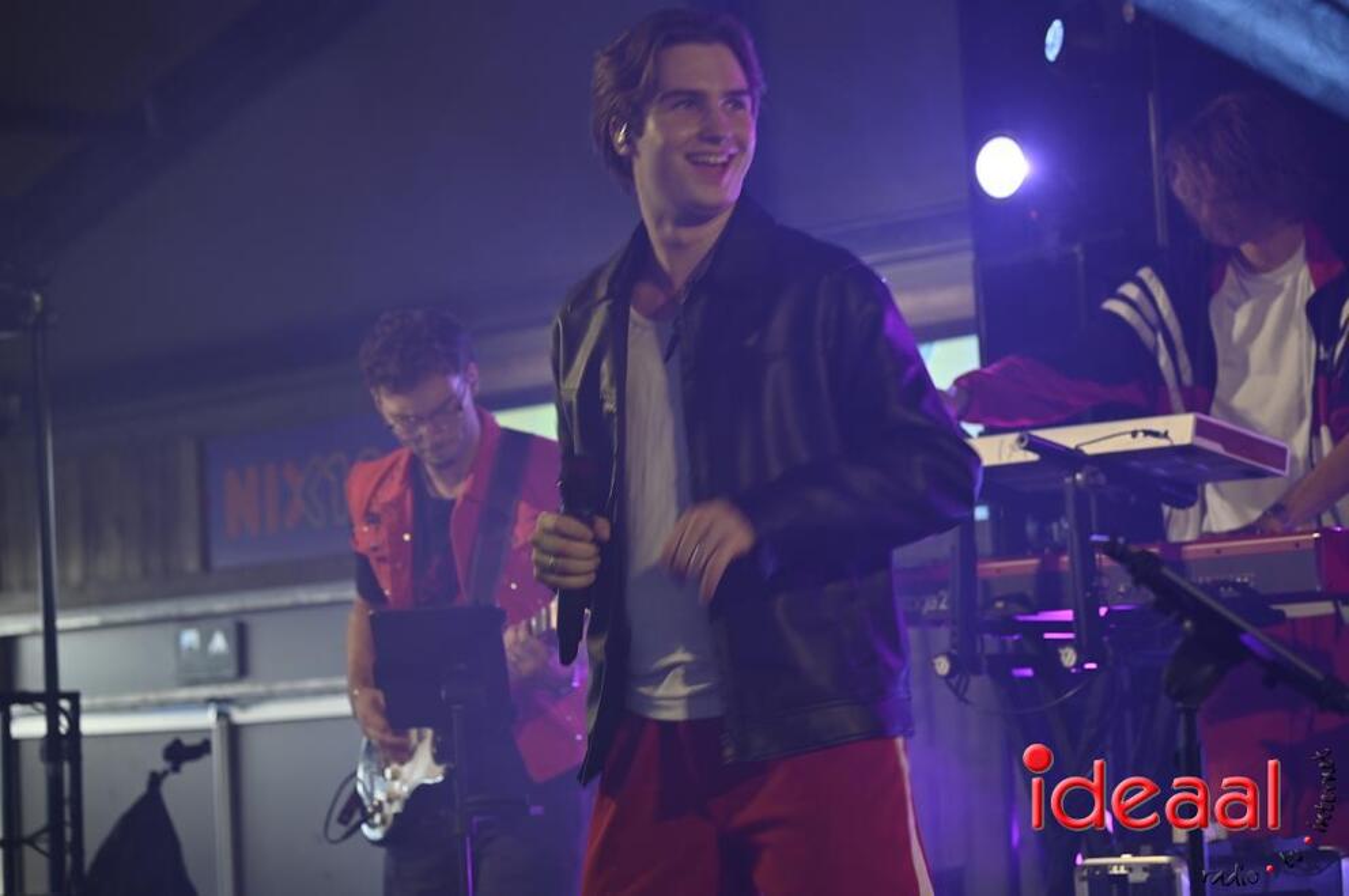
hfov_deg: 20.4
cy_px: 448
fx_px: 3743
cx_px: 674
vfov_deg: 13.7
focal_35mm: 100
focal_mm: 100
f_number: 4.5
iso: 400
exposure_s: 1/60
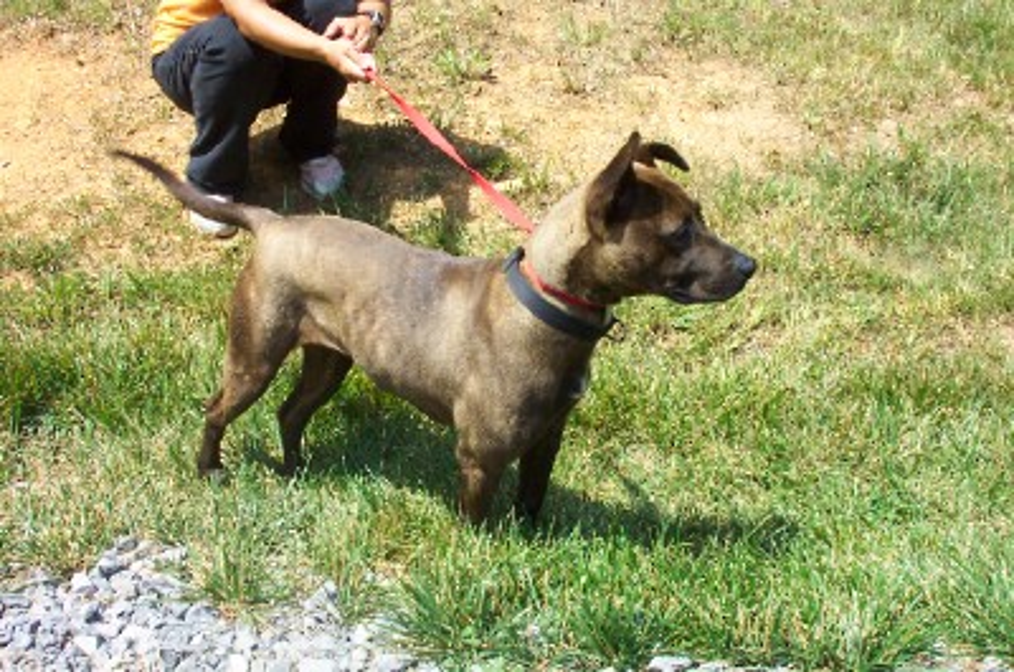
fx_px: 984
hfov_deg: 54.5
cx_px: 507
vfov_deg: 37.7
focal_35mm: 35
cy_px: 336
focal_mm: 7.5
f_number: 9.5
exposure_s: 1/90
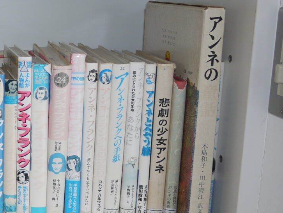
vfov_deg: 19.9
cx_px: -73
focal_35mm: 74
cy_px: 113
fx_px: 605
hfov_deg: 23.6
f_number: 4
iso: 100
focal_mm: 14
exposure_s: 1/125
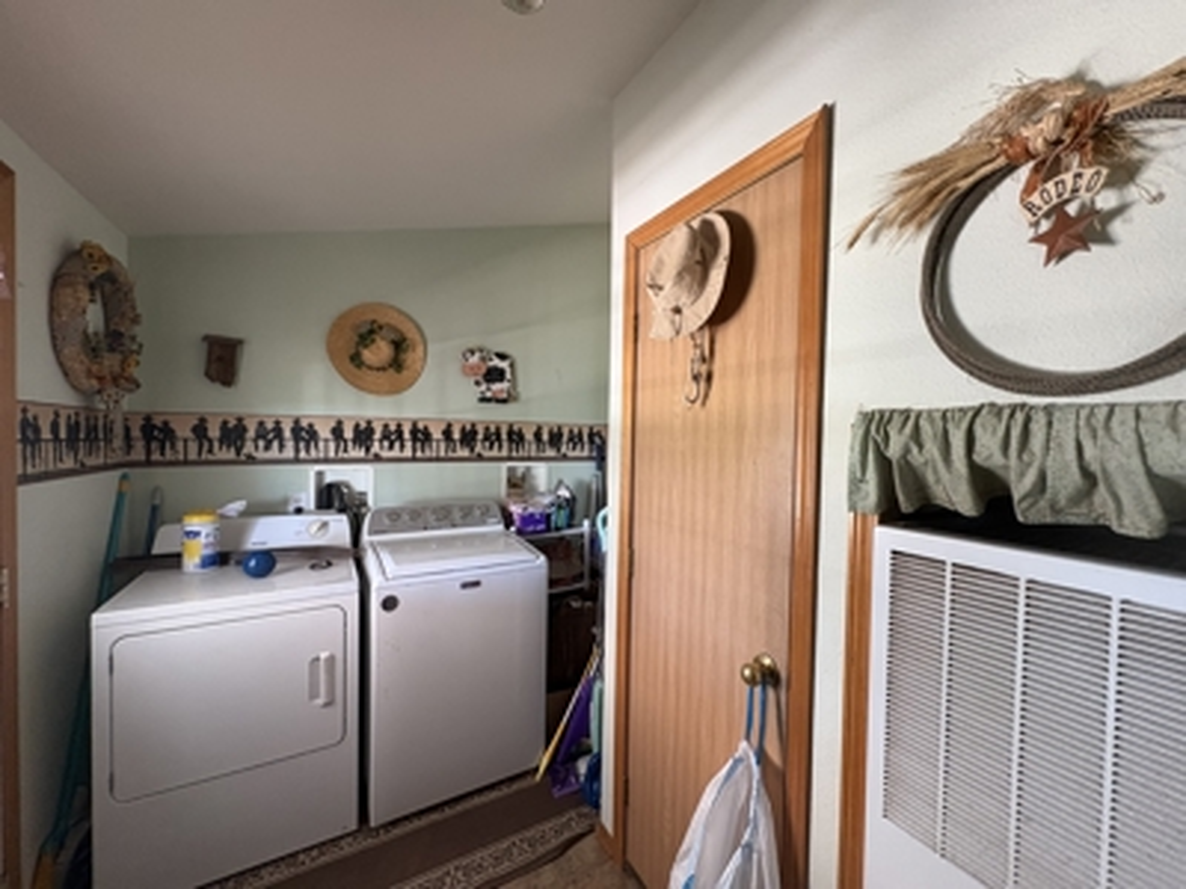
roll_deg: -1.2
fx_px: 480
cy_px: 444
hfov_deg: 102.1
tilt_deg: -1.6
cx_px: 593
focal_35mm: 14
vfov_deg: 85.7
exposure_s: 1/60
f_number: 2.2
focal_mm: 2.22
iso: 400
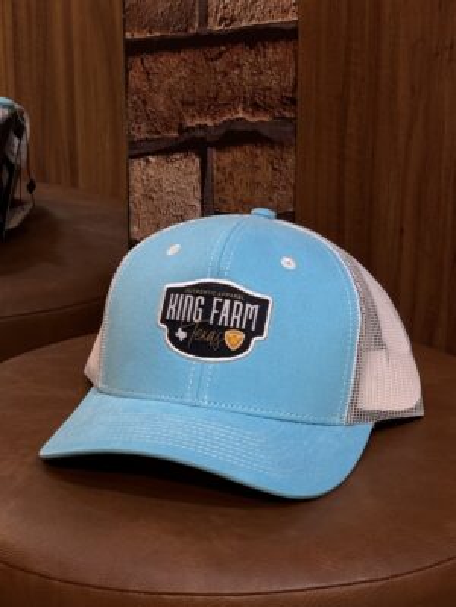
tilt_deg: -20.2
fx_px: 843
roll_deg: +0.3
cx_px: 228
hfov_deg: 30.3
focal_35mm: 48
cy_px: 304
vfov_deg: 39.7
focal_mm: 6.76
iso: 80
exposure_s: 1/60
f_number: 1.78
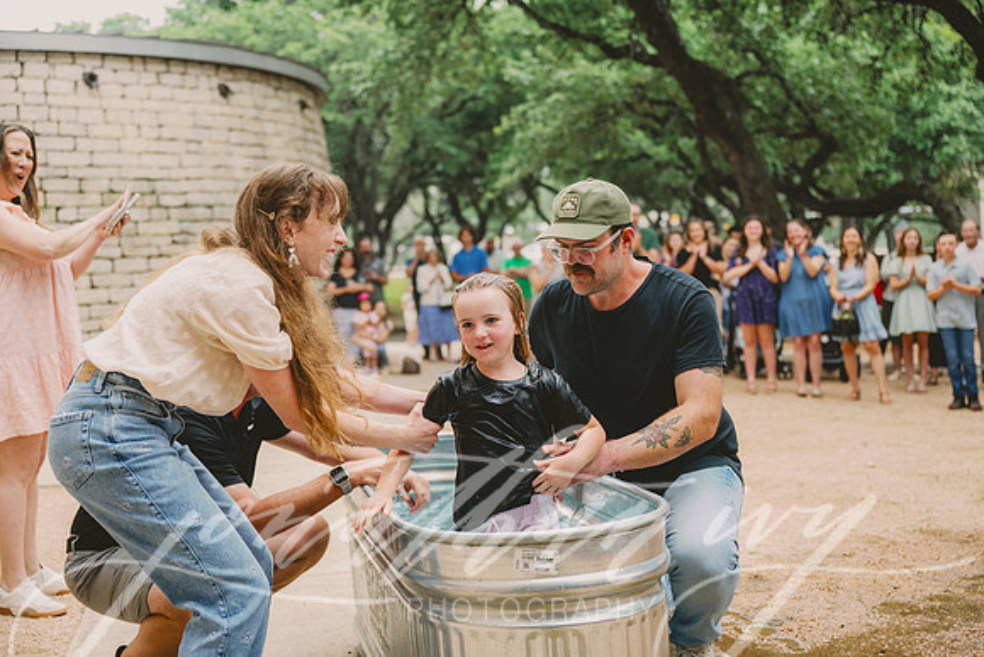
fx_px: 1258
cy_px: 328
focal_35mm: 46
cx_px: 492
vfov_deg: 29.3
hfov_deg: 42.7
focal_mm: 46
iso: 250
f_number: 2.8
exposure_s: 1/640
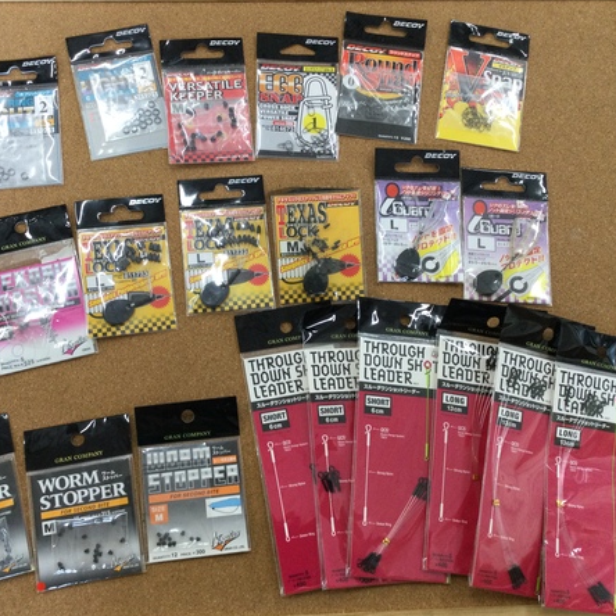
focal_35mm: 37
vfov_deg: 44.9
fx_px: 745
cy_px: 309
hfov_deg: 44.7
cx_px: 254
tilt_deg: -76.0
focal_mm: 3.3
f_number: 2.4
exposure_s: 1/30
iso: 32
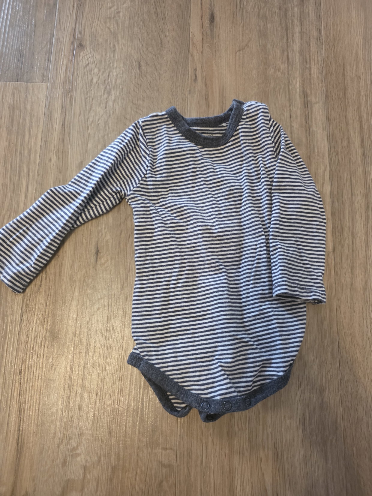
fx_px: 330
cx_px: 186
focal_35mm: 23
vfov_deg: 73.9
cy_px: 248
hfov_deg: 58.9
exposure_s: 1/100
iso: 1000
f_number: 1.7
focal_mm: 6.3
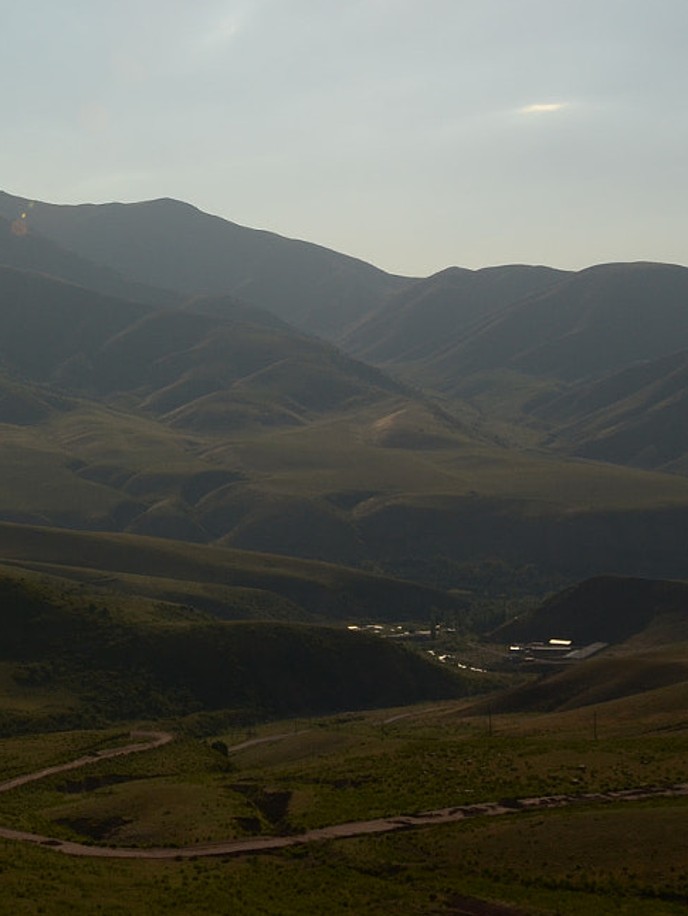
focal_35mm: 57
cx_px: -52
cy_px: 266
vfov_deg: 33.3
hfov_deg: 24.1
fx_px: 1510
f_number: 5.6
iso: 200
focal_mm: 16
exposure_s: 1/3200
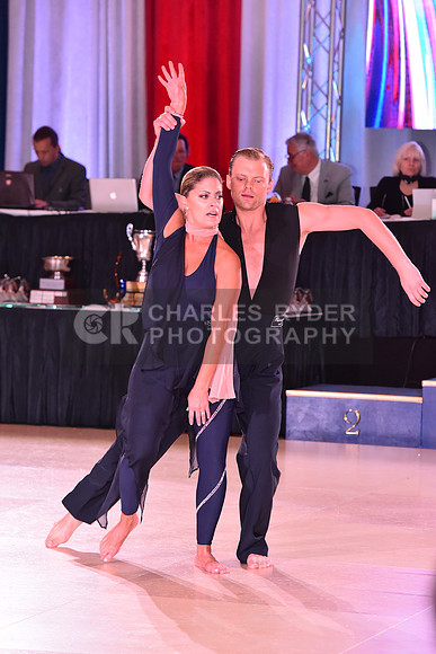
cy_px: 327
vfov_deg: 12.8
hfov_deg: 8.6
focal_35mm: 160
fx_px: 2905
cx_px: 218
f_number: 5
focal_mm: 160
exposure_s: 1/250
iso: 2500
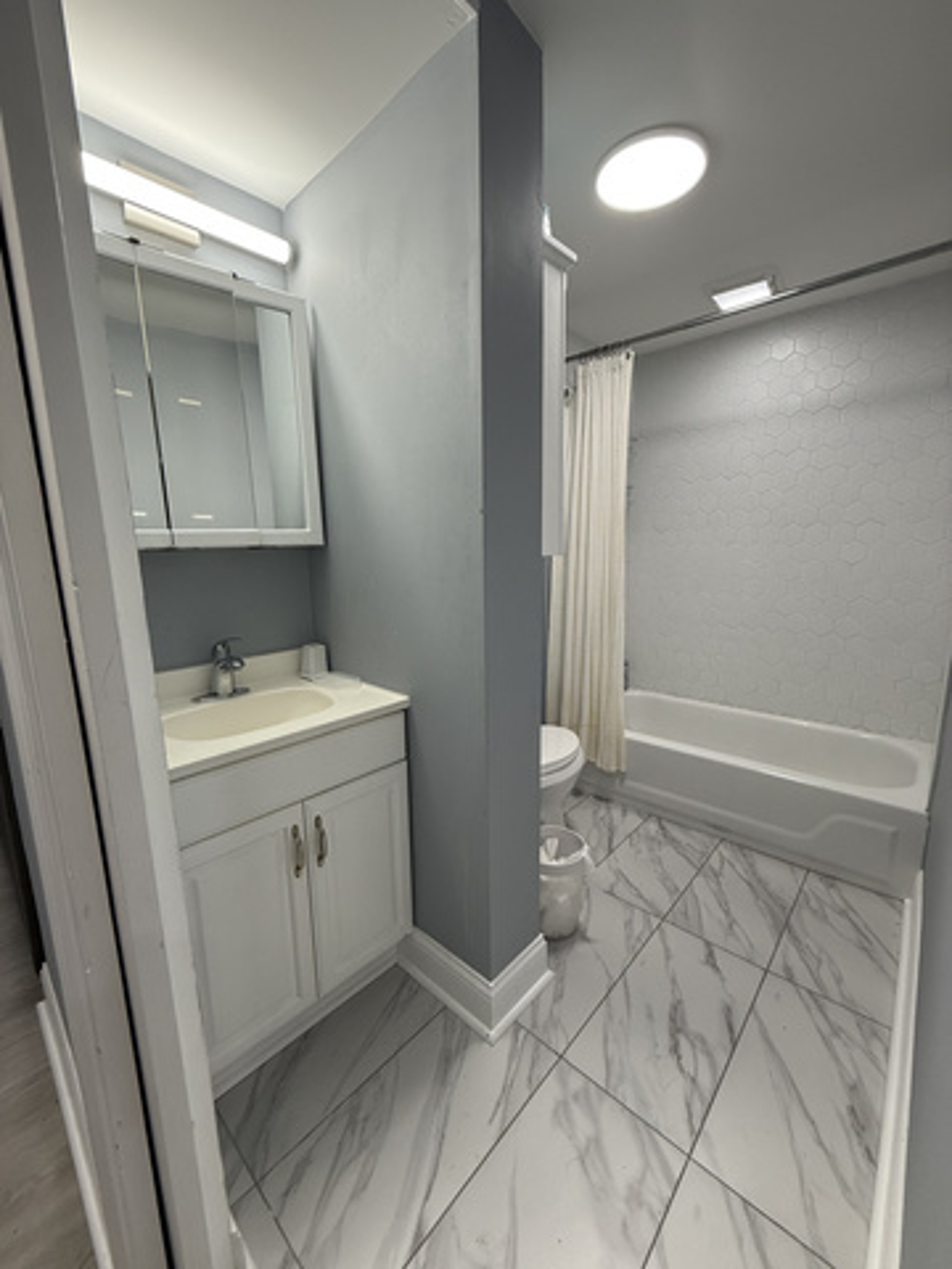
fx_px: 513
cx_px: 476
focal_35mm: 14
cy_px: 634
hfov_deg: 85.7
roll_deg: +1.5
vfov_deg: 102.1
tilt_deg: -9.4
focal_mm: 2.22
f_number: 2.2
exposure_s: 1/120
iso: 125
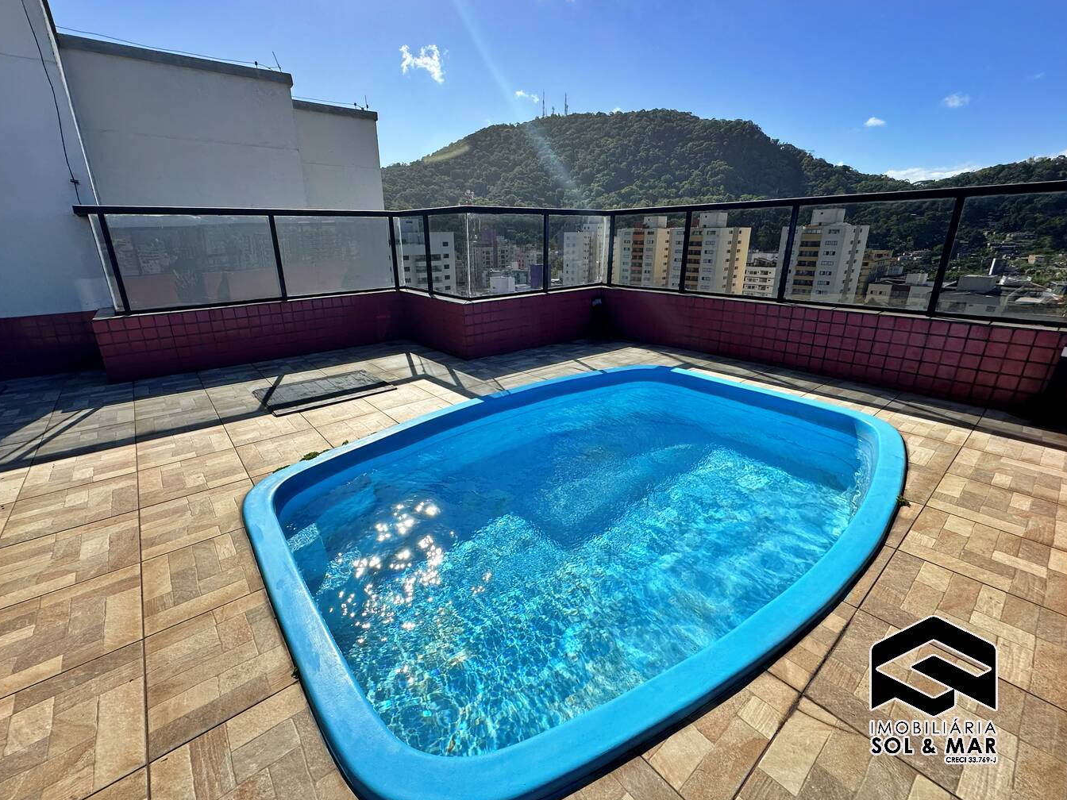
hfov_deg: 98.1
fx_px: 462
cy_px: 384
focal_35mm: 15
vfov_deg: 81.7
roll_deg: +0.8
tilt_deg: -17.0
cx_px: 513
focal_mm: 2.22
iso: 50
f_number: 2.2
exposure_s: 1/2257
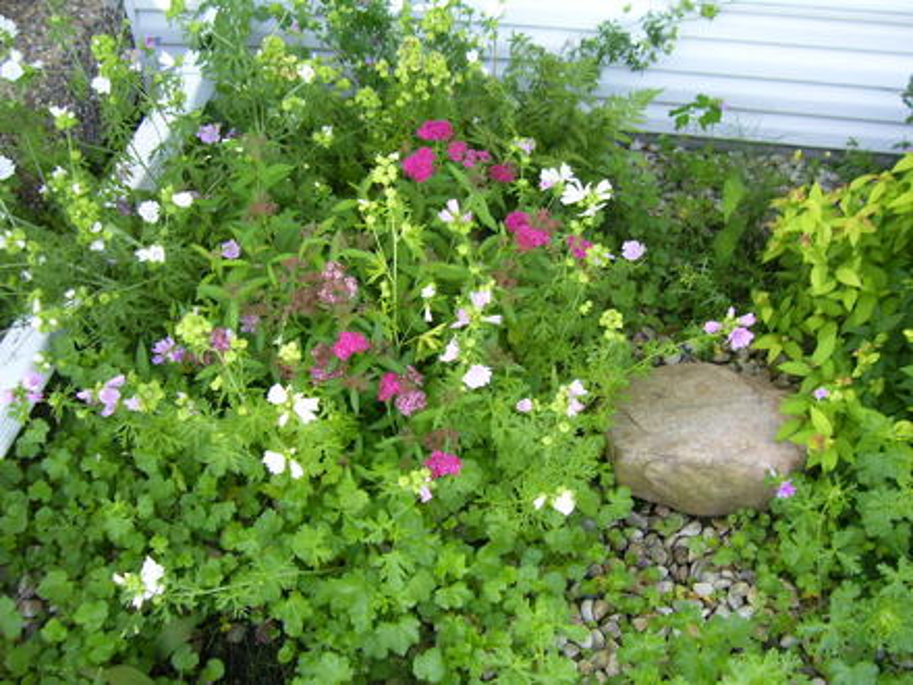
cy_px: 342
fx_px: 897
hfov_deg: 54.0
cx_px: 456
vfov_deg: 41.8
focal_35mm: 34
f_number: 2.7
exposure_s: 1/90
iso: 80
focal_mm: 5.6
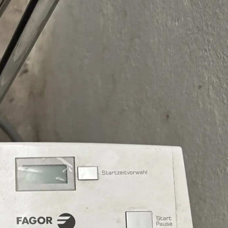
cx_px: -54
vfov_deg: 25.9
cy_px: 211
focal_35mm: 64
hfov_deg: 24.1
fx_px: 477
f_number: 1.6
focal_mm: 5.96
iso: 400
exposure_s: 1/60
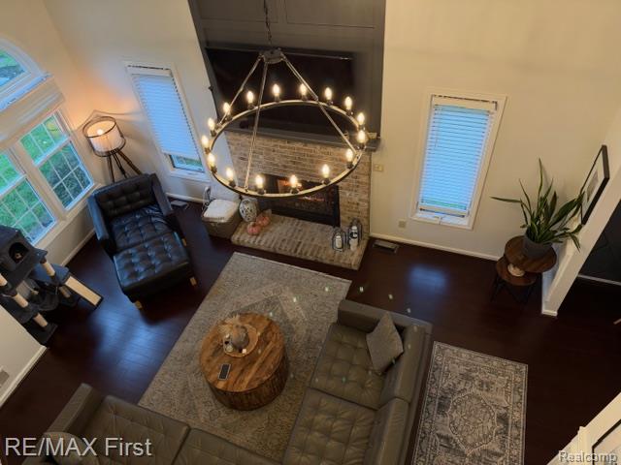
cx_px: 310
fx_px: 431
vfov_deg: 56.8
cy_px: 232
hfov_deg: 71.6
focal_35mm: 24
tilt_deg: -47.2
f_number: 1.48
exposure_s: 1/60
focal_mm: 6.93
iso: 250
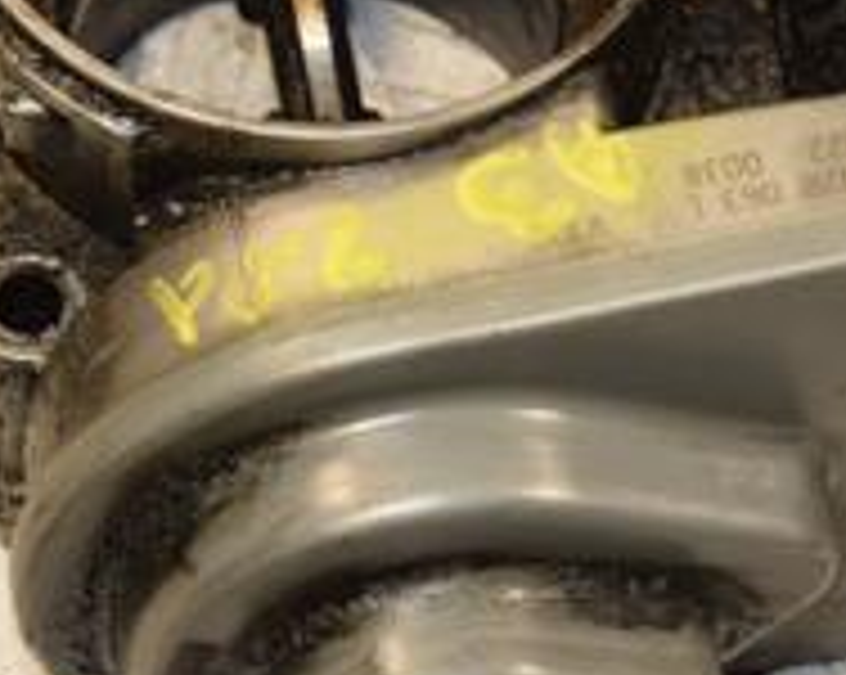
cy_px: 194
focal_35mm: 261
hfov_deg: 7.4
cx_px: 396
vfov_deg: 5.9
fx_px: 6528
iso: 800
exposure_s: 1/200
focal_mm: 58
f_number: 7.1
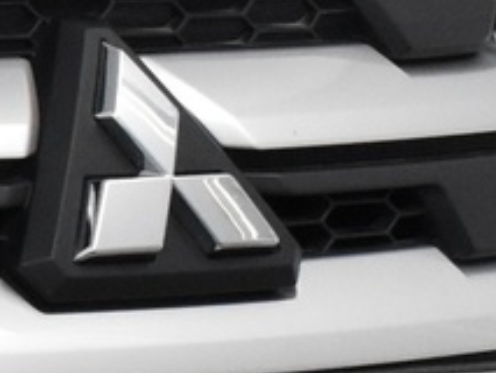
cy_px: 429
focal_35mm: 318
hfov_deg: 5.9
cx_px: -839
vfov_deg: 4.7
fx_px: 4554
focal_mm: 29
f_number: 6.3
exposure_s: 1/160
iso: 3200
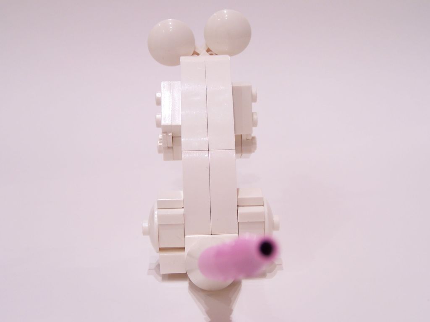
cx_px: 215
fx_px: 832
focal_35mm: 67
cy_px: 161
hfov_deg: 29.0
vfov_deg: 21.9
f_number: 3.2
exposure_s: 1/3
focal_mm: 11.1
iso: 80
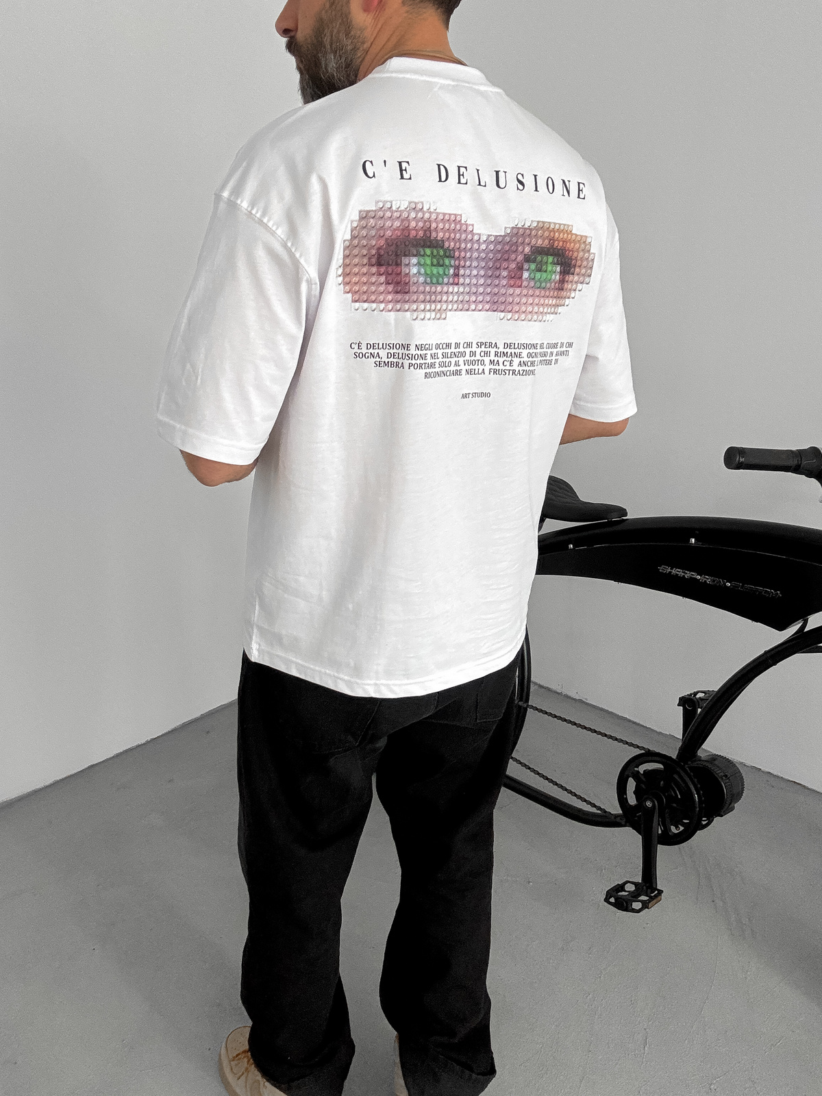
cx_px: 411
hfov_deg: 46.8
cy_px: 548
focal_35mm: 30
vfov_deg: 60.0
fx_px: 950
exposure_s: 1/60
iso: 125
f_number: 1.9
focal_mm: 2.69
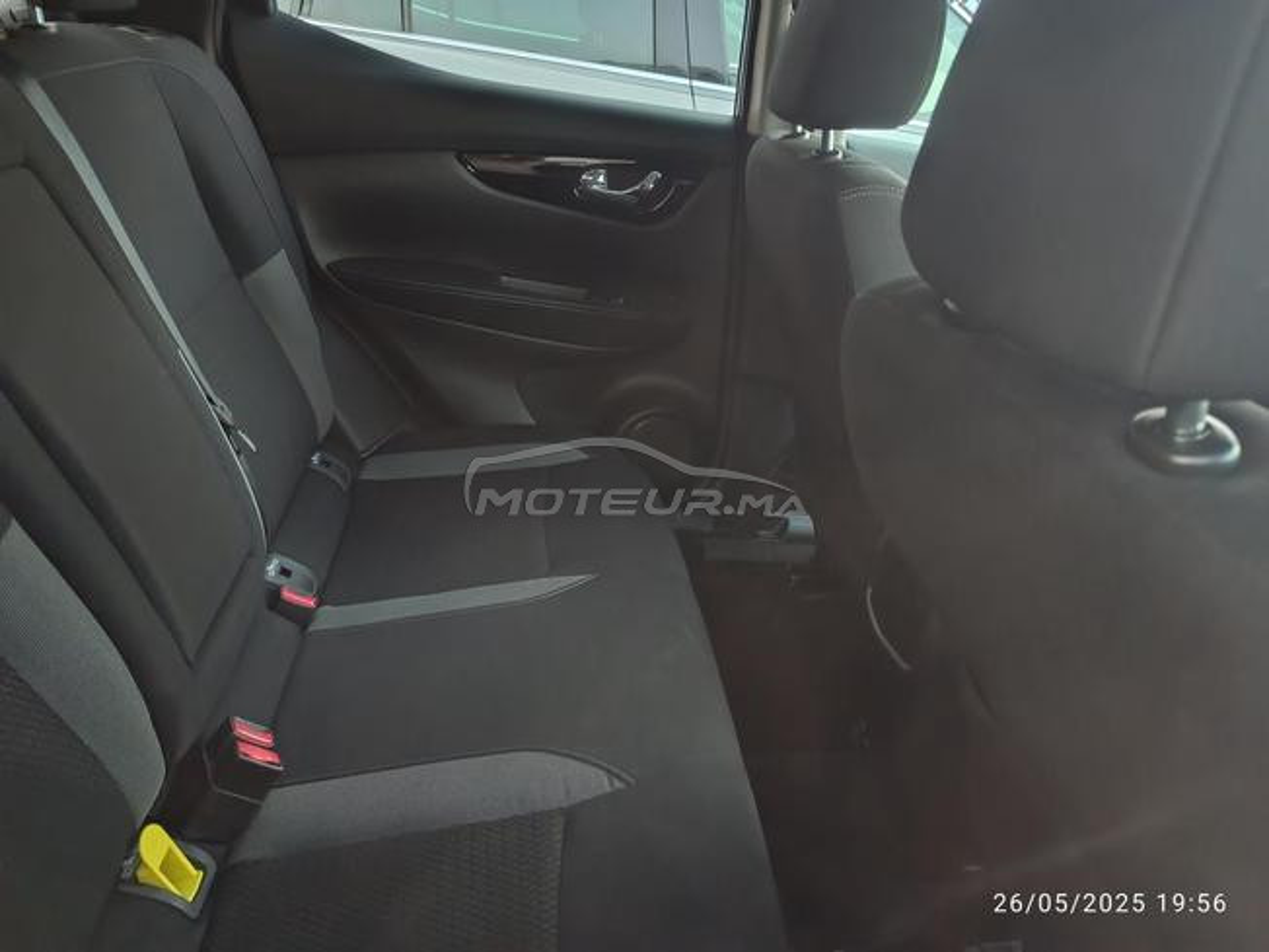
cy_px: 476
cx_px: 634
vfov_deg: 56.8
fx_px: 880
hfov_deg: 71.6
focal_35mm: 24
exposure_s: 1/16.7
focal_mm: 5.24
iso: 4759
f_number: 1.7
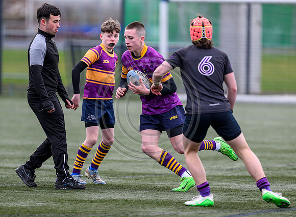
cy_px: 113
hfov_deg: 4.2
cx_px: 166
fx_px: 4002
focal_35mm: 471
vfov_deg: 3.1
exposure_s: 1/1600
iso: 500
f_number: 3.5
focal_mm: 400
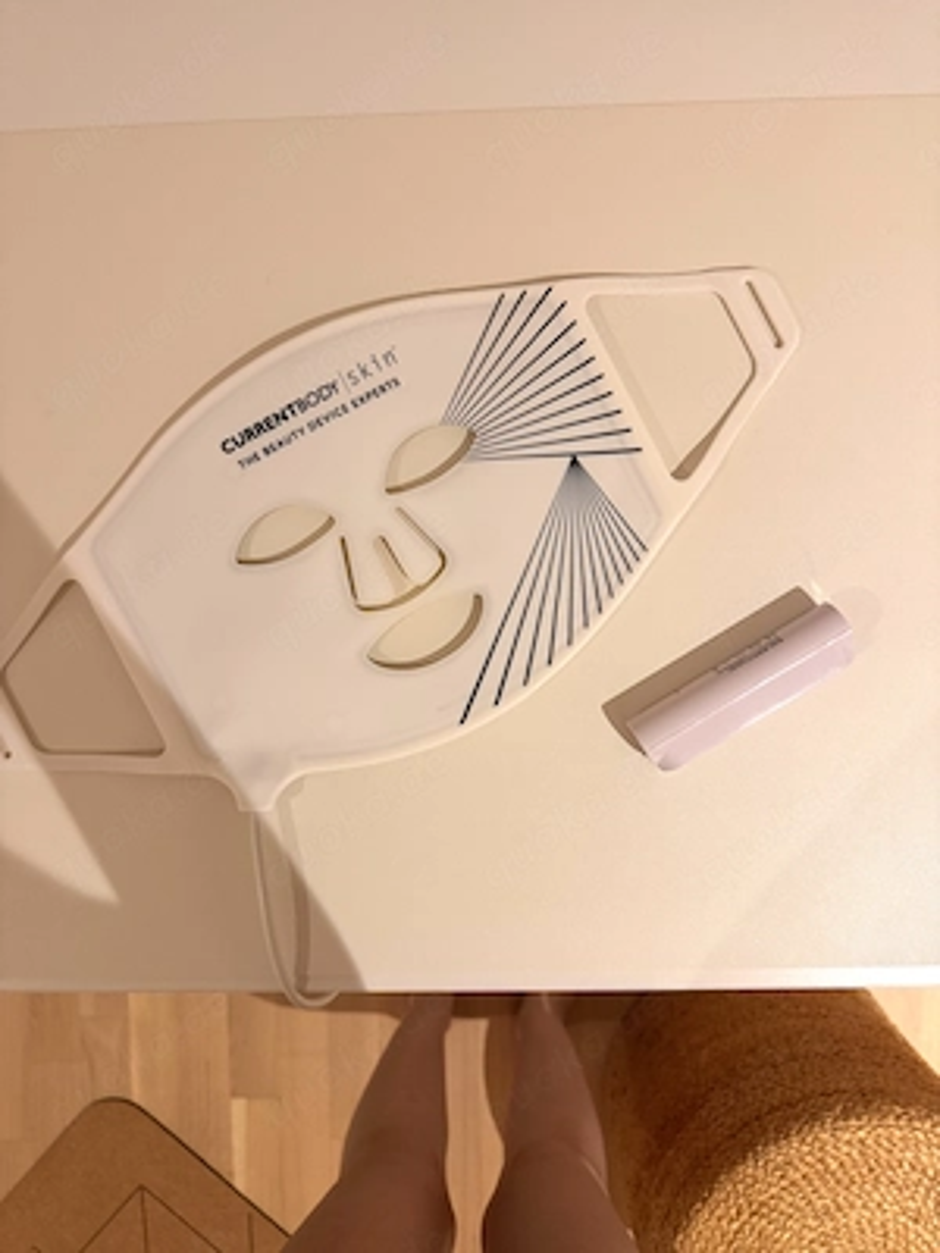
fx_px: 869
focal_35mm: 24
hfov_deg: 56.8
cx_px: 470
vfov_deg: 71.6
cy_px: 626
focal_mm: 6.76
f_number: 1.78
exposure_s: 1/50
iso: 320
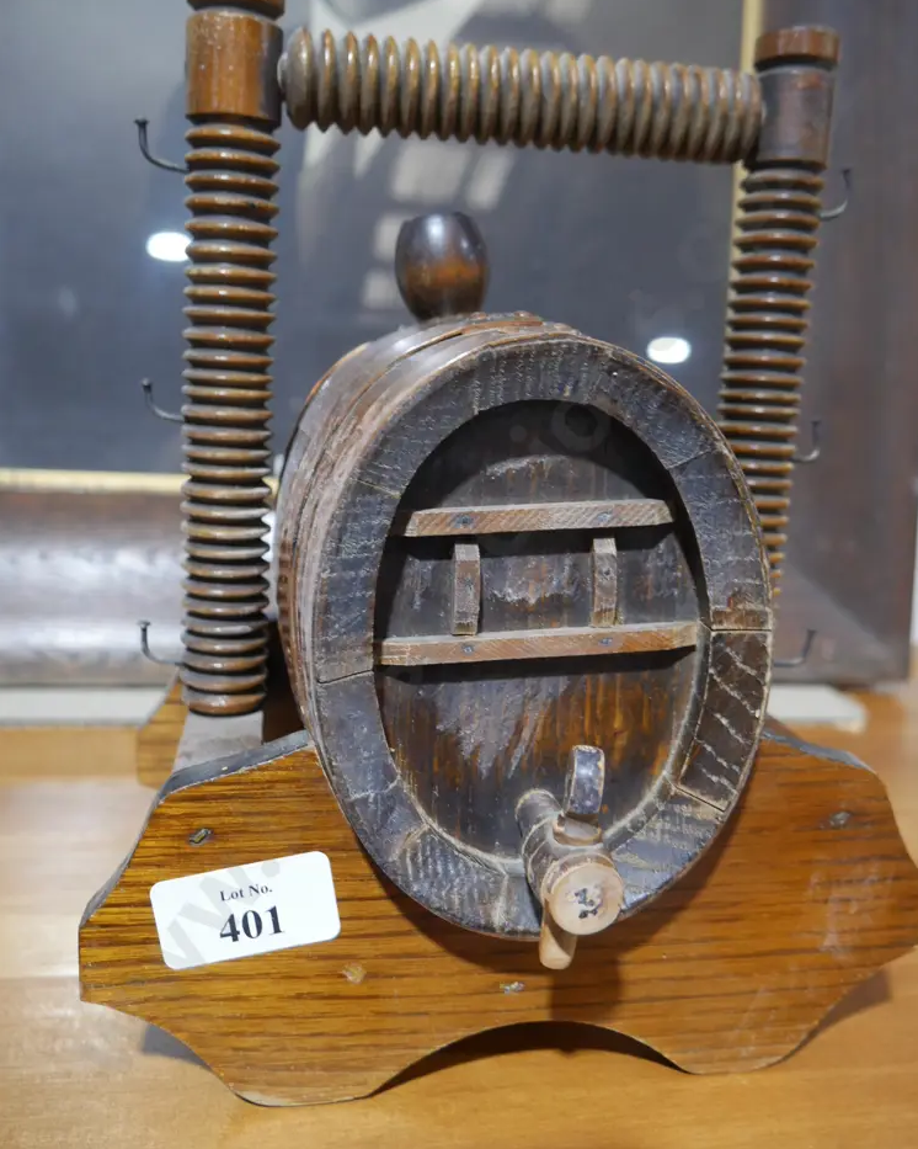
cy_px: 568
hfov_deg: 48.5
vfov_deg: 58.8
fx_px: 1019
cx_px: 470
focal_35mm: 30
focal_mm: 14
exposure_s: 1/60
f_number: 3.5
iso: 1000
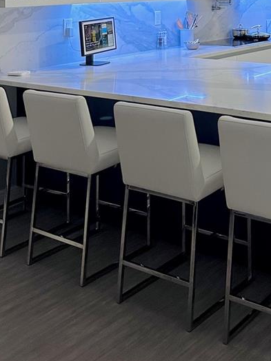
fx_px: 574
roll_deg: -0.2
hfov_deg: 25.9
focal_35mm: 55
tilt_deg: +1.9
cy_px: -25
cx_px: 229
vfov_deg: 31.4
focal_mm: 6.86
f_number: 1.78
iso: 200
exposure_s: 1/121
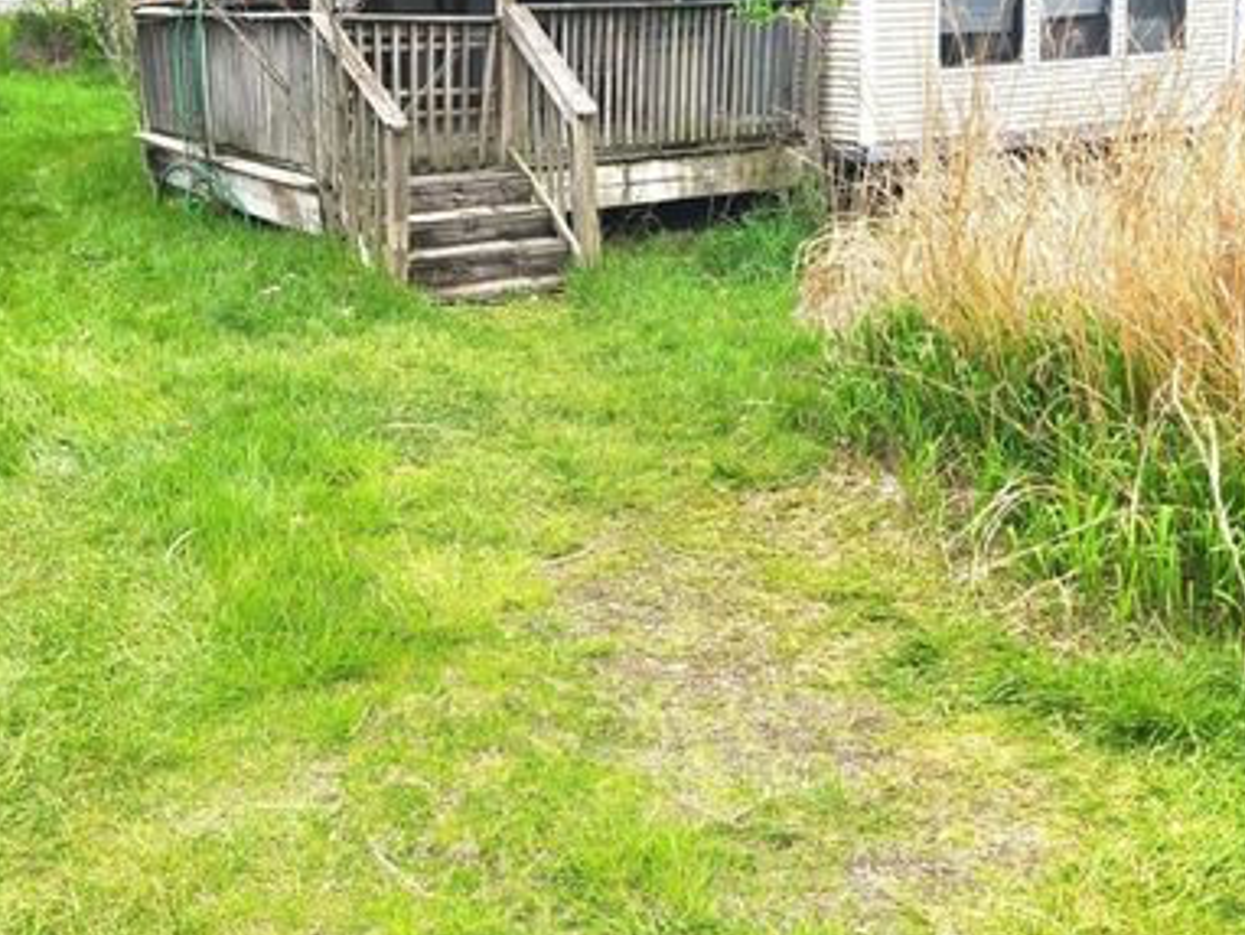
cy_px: 357
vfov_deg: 41.6
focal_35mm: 34
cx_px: 642
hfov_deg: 53.9
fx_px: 1224
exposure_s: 1/484
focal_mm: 5.4
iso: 40
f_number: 1.8
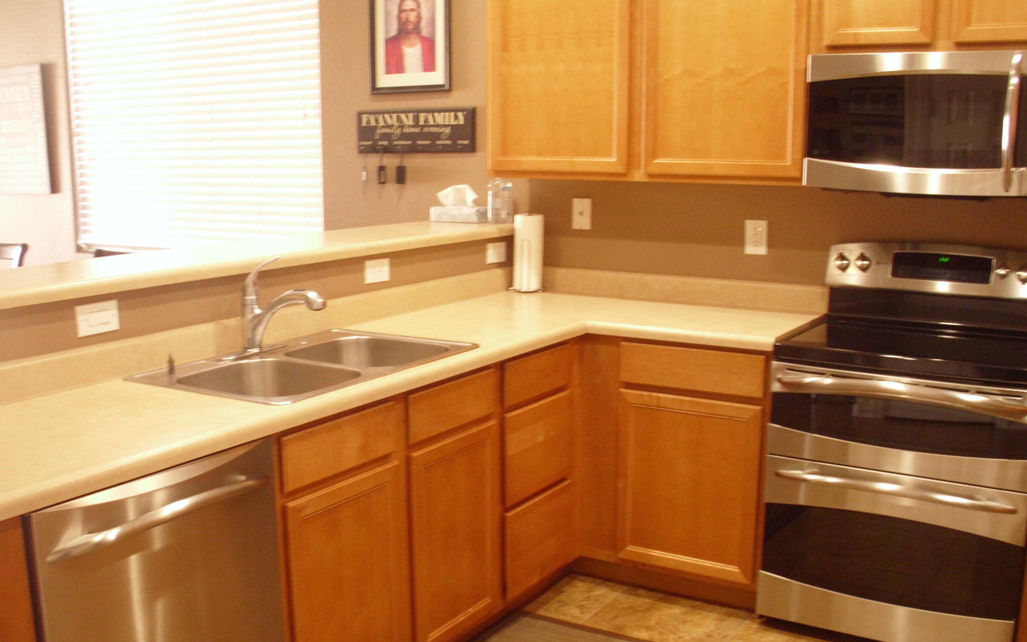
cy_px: 383
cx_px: 516
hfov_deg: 48.2
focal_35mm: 41
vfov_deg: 31.2
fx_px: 1148
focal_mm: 6.3
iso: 400
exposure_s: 1/10
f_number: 2.9
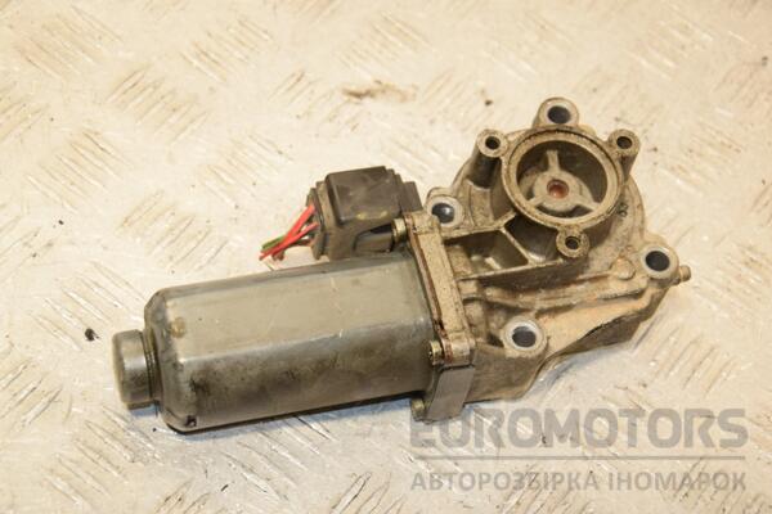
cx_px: 386
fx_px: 1866
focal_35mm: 87
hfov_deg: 23.4
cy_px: 257
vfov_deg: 15.7
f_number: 6.3
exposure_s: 1/200
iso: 800
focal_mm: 58
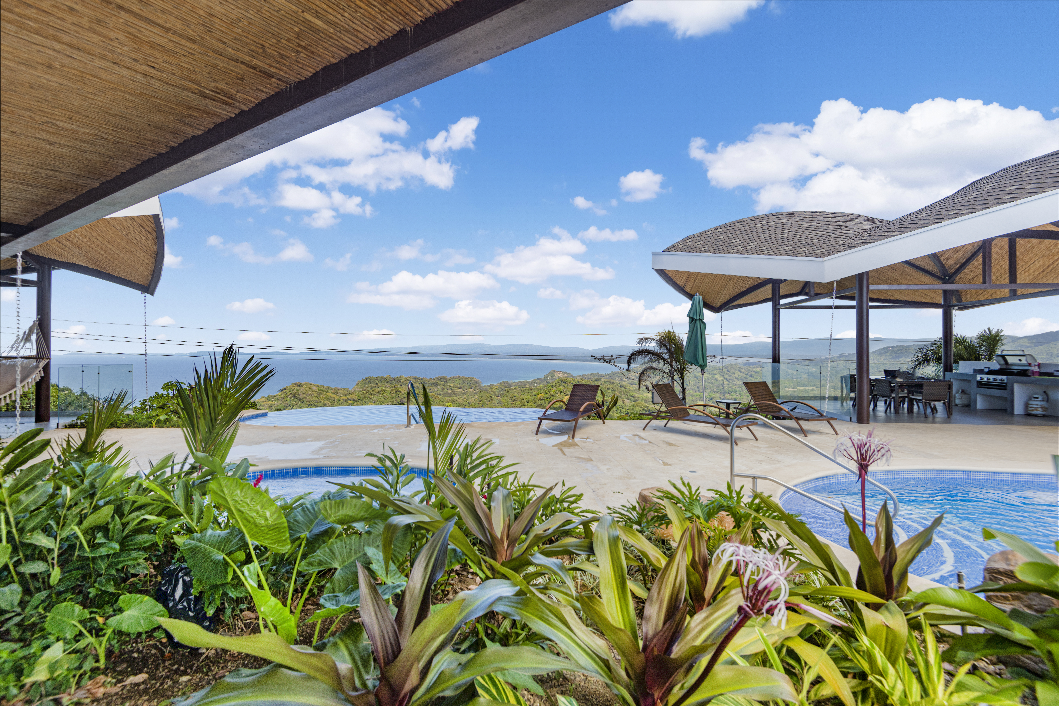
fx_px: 471
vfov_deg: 73.7
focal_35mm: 16
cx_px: 530
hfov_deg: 96.7
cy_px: 353
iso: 125
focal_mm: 16
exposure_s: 1/200
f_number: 6.3
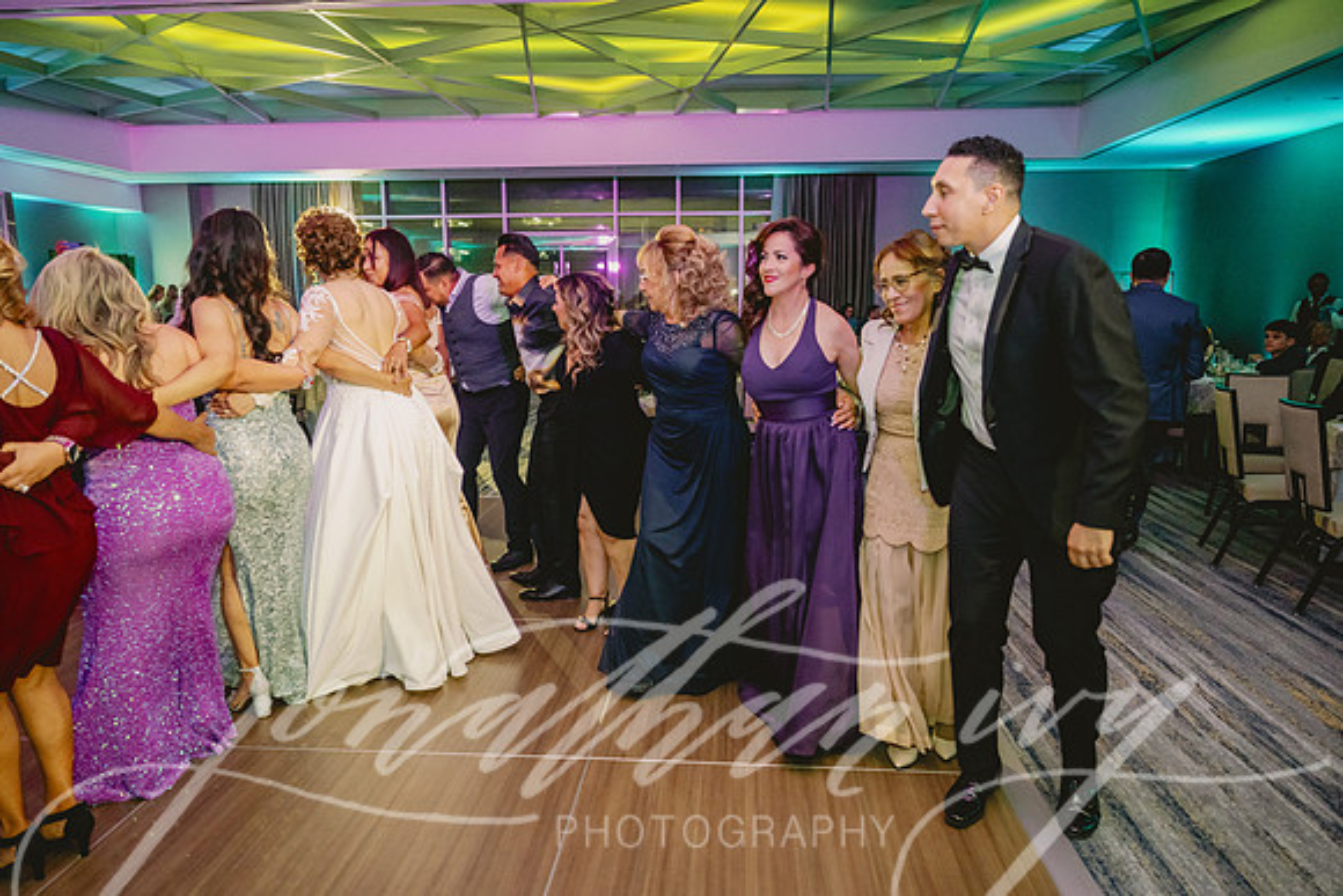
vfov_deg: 53.2
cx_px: 672
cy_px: 448
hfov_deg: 73.7
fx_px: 896
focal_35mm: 24
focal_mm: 24
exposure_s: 1/125
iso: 2500
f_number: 2.8
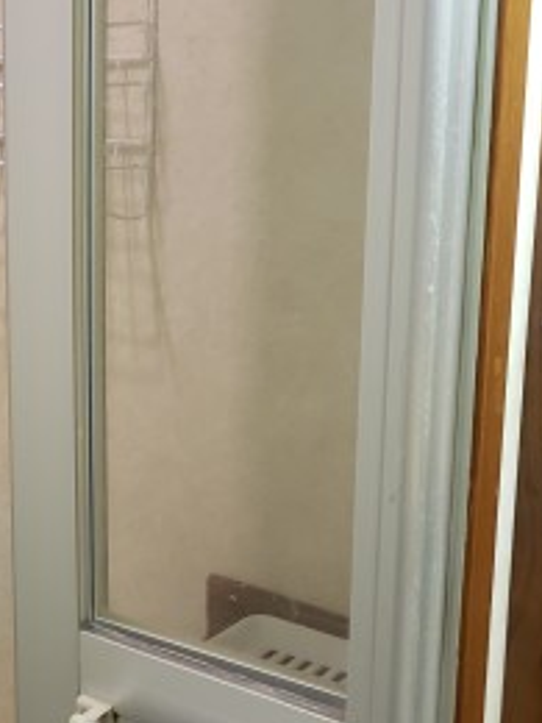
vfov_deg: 32.0
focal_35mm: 60
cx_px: -81
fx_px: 1253
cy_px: 273
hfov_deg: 22.7
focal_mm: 4.3
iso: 320
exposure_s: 1/60
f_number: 1.5
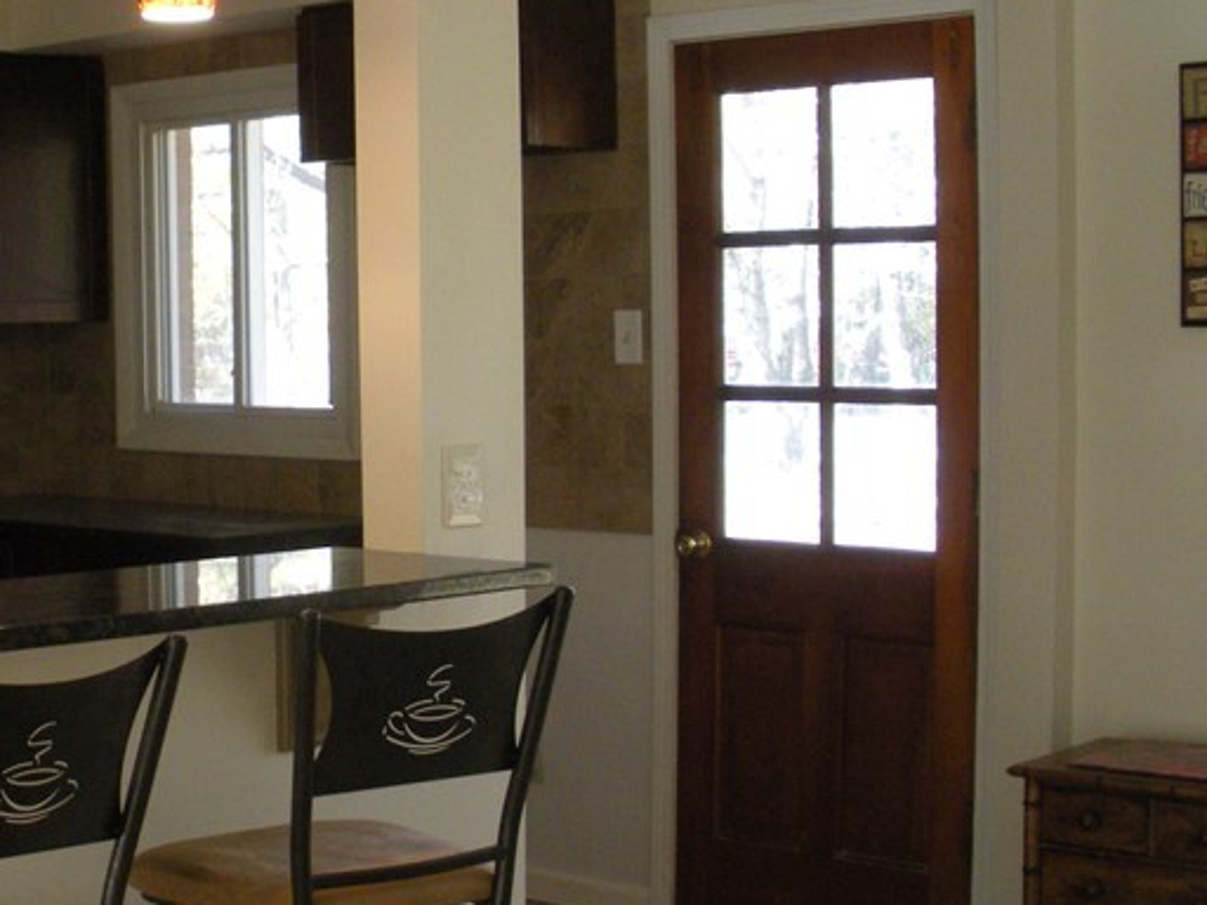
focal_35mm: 72
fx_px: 2511
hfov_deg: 26.3
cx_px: 151
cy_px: 460
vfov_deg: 20.4
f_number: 3.5
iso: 224
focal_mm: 6.3
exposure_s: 1/60
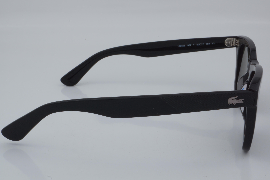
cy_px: 90
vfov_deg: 20.2
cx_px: 135
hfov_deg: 29.9
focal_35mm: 68
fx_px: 506
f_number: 32
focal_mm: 45
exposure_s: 1/4
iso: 100
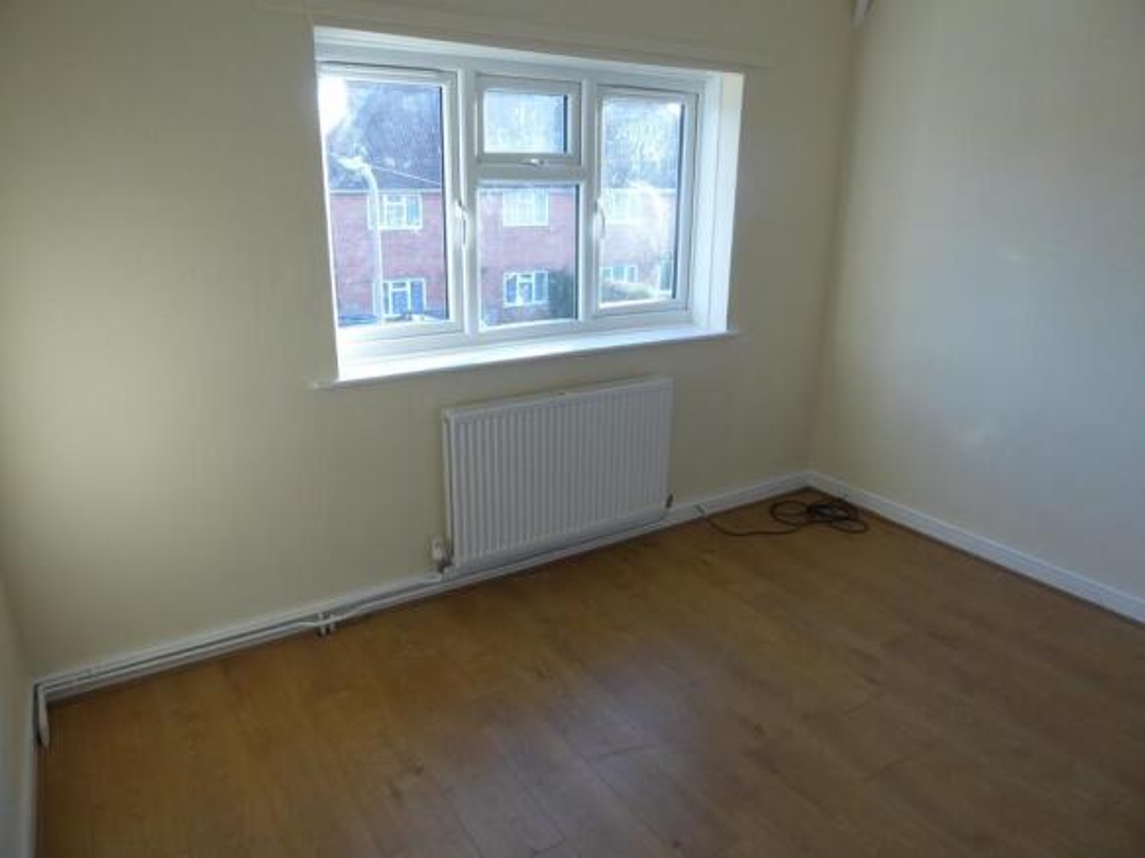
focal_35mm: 25
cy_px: 429
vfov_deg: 54.9
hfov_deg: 69.4
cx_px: 572
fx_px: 827
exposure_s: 1/60
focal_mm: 4.3
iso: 125
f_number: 3.3
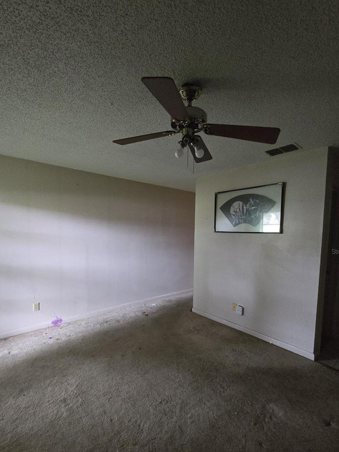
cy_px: 251
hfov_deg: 81.7
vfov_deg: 97.8
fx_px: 196
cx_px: 167
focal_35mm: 15
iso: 1250
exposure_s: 1/60
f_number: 2.2
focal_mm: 2.2
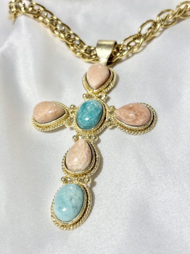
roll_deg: +9.0
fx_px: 381
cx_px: 95
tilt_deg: -34.5
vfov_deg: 36.8
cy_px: 127
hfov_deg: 28.0
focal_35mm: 52
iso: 32
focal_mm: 5.96
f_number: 1.6
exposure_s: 1/318
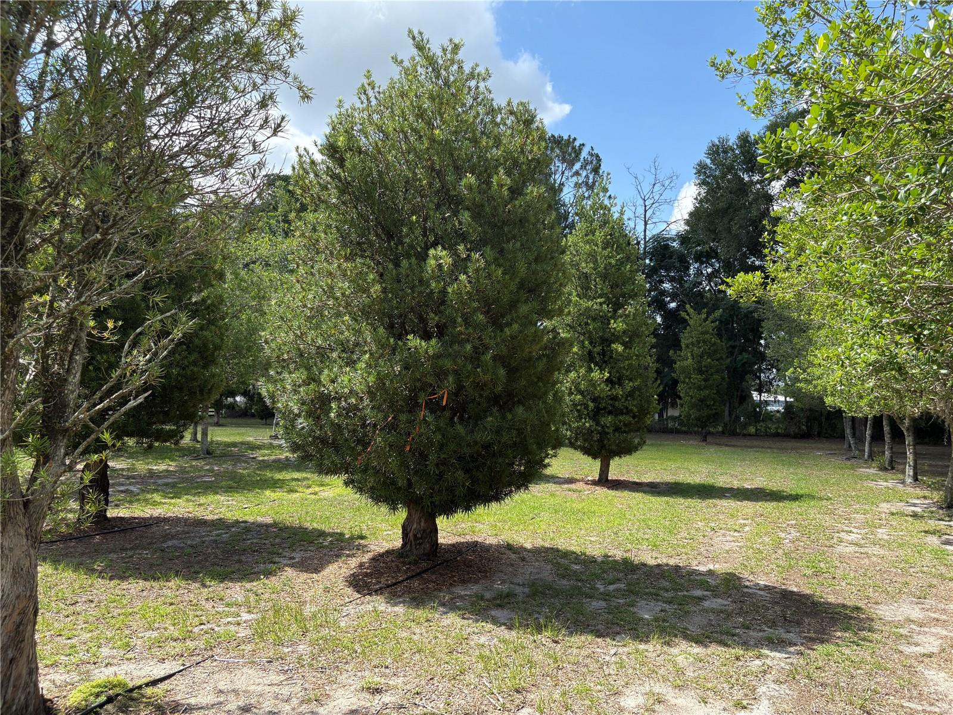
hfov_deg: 67.3
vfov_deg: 53.1
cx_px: 476
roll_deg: +0.0
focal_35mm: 26
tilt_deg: +4.9
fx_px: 716
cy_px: 358
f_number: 1.6
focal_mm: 5.96
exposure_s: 1/1239
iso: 50
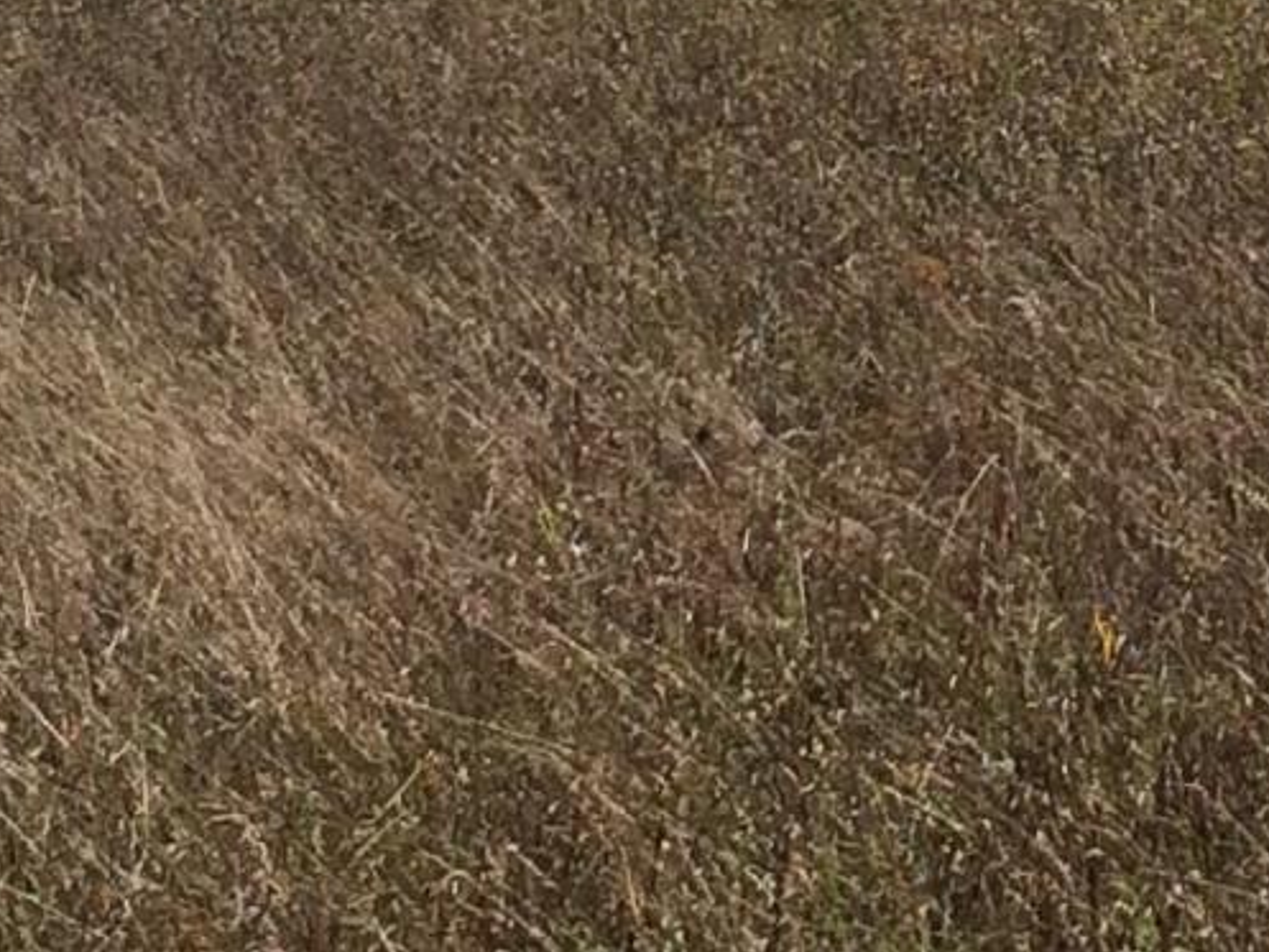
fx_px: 6417
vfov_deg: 8.3
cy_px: -459
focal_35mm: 175
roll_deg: +2.3
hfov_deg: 11.0
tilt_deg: -1.2
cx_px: 1706
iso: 32
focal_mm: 4.15
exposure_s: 1/3165
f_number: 2.2
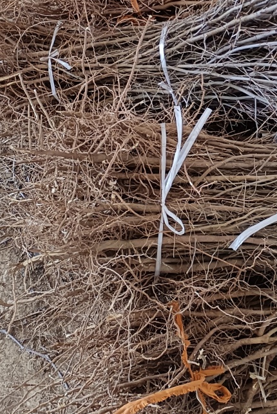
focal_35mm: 62
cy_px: 85
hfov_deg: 21.4
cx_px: 253
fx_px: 715
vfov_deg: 31.6
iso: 798
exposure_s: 1/33.3
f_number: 1.8
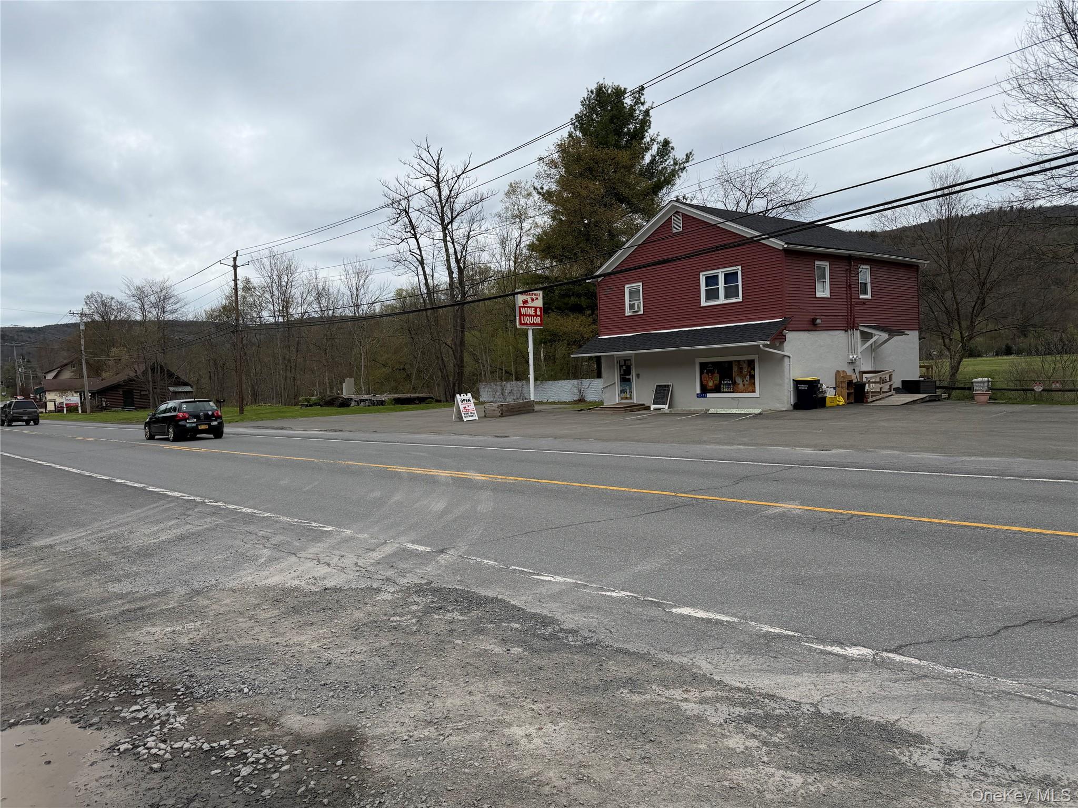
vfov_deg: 56.8
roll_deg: +3.2
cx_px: 539
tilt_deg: -2.4
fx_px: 747
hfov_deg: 71.6
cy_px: 404
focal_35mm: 24
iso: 80
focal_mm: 6.76
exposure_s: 1/4673
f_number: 1.78
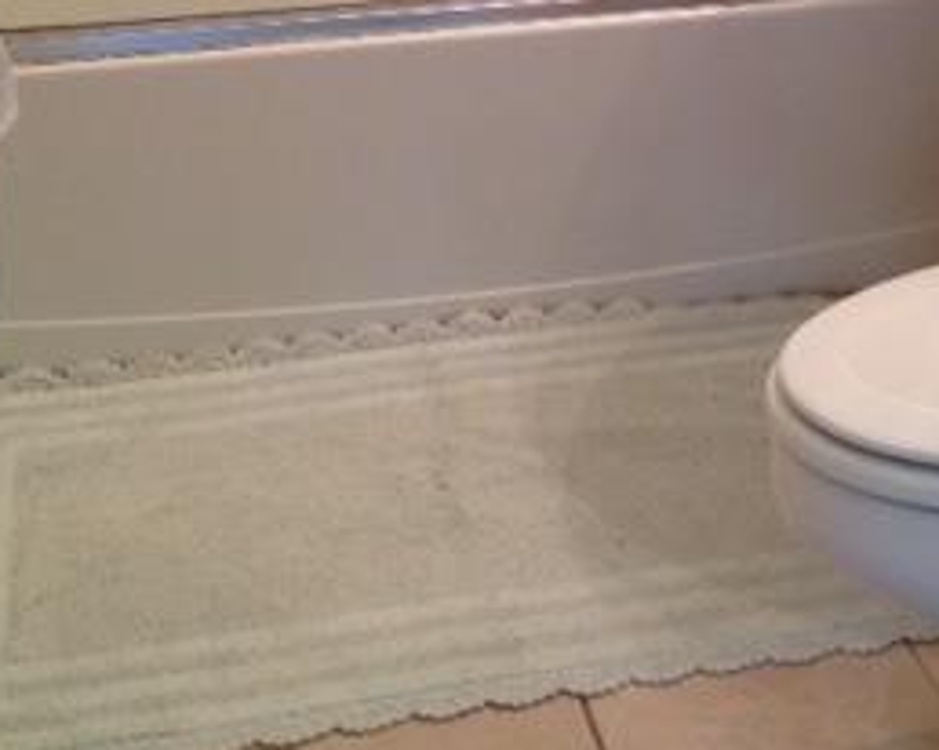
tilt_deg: -16.2
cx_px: 659
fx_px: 2222
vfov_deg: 18.4
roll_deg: -1.2
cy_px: -87
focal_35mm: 80
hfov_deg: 23.7
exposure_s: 1/20
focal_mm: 4.12
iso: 125
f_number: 2.4
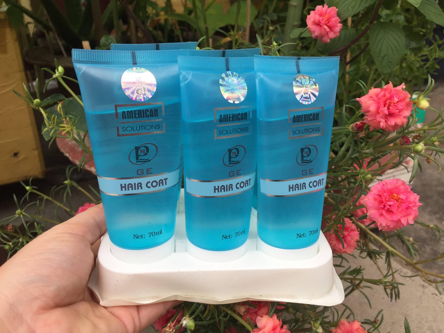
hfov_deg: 61.7
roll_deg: +1.9
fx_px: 372
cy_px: 166
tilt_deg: -17.5
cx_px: 222
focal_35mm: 29
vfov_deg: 48.2
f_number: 2.2
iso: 32
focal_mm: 4.15
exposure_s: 1/482
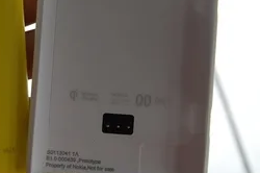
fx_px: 600
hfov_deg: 23.8
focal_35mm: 83
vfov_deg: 16.2
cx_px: 31
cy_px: 22
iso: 320
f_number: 5.6
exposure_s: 1/125
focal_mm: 23
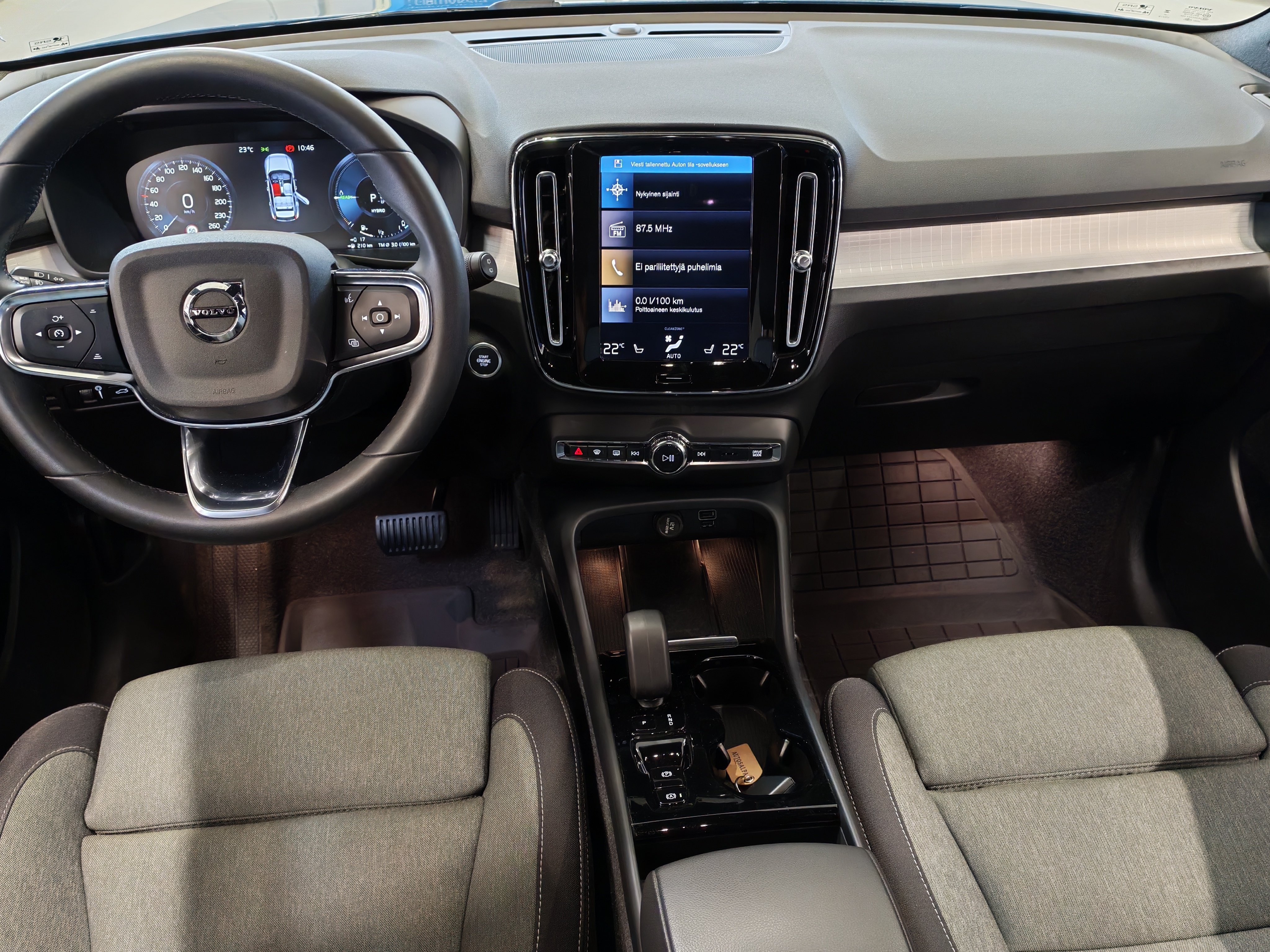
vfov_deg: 45.4
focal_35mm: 31
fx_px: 1137
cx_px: 635
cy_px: 476
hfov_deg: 58.4
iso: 720
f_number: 1.9
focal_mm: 6.12
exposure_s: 1/50
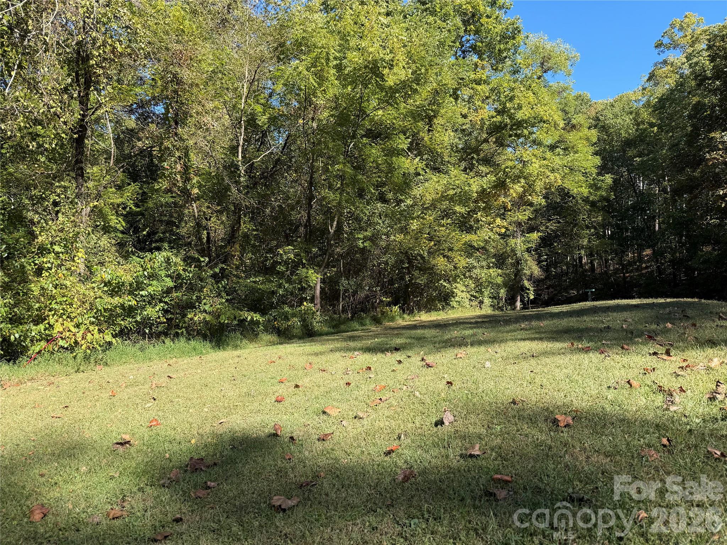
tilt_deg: -1.7
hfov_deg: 71.6
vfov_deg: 56.8
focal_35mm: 24
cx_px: 364
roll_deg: -0.6
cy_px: 272
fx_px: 504
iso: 80
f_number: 1.78
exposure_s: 1/1361
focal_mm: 6.76
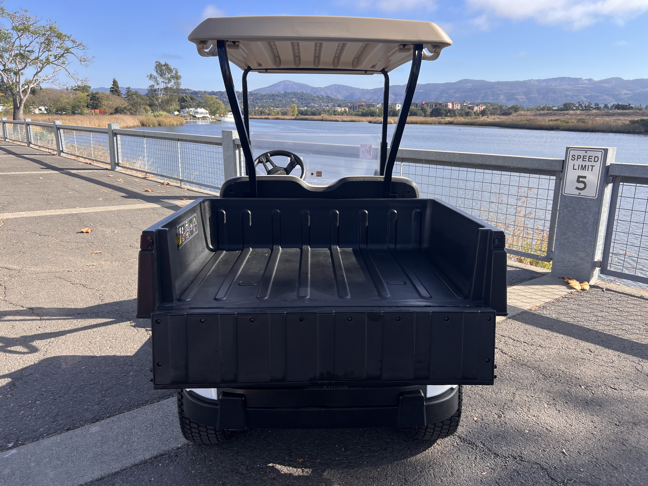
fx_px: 487
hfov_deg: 67.3
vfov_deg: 53.1
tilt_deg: -14.8
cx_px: 324
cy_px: 243
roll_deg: -0.5
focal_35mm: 26
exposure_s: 1/1621
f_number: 1.5
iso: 50
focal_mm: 5.7
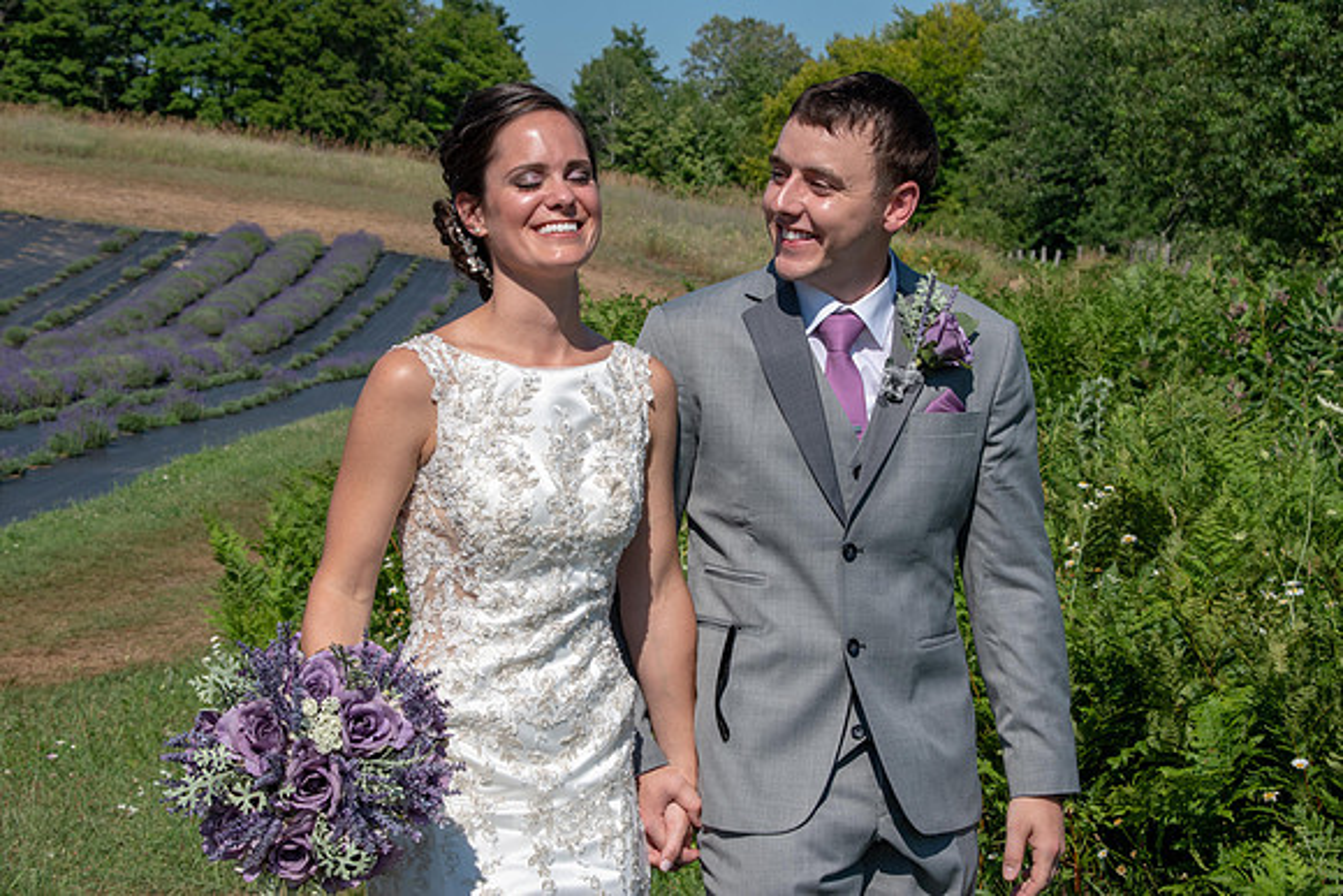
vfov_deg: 16.6
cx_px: 672
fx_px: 3078
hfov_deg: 24.6
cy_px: 448
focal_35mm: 82
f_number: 11
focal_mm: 55
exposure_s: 1/500
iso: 200
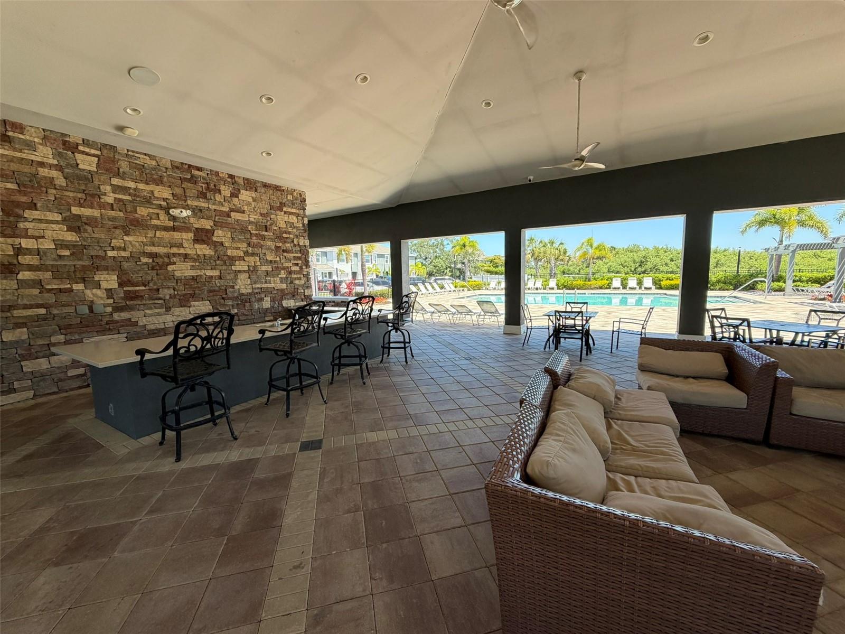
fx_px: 342
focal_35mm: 14
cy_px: 317
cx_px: 422
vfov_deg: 85.7
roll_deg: +2.4
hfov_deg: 102.1
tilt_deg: -4.3
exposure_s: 1/201
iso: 50
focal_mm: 2.22
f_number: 2.2
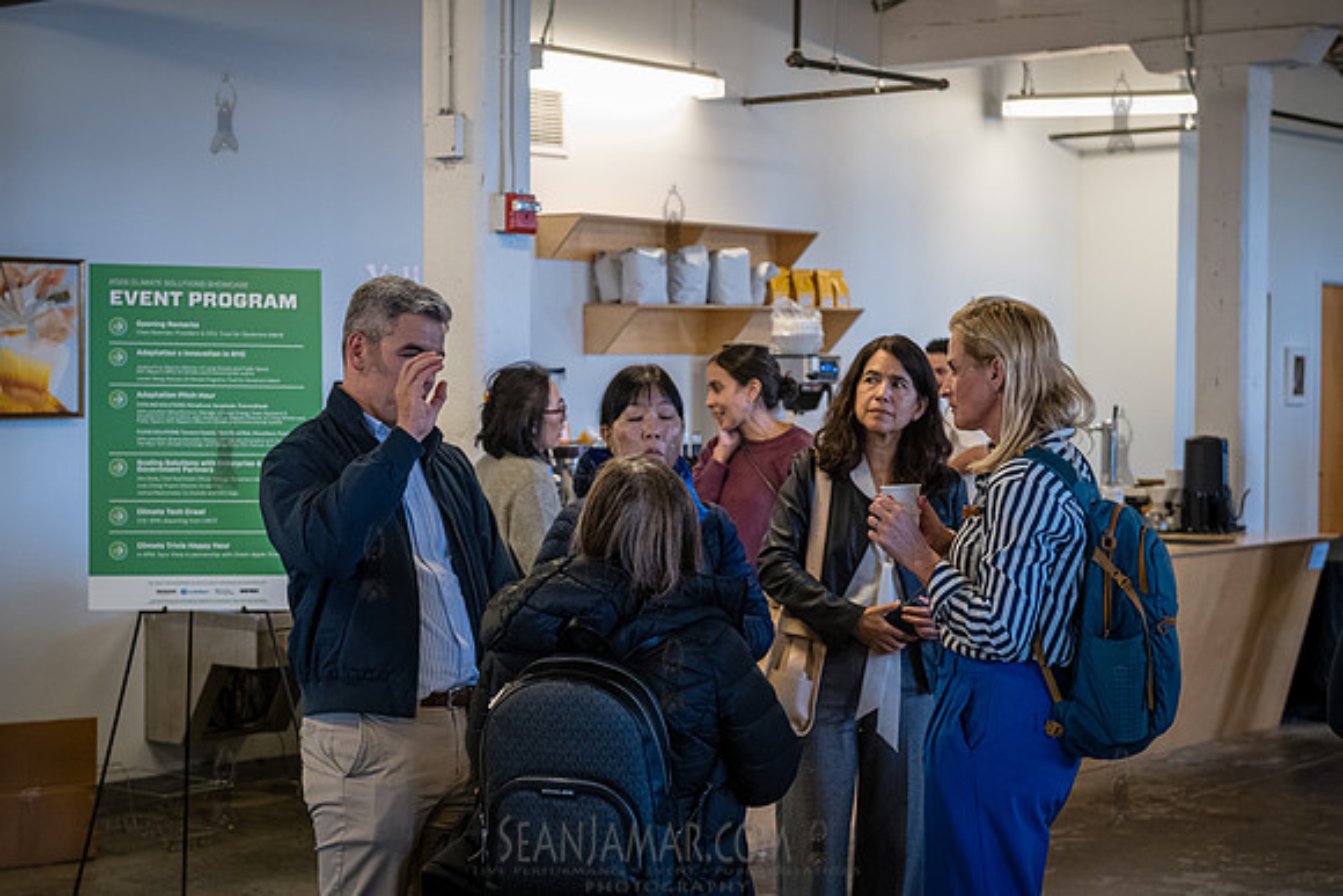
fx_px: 2520
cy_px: 491
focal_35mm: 68
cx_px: 660
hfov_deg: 29.8
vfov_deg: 20.2
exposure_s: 1/320
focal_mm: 55
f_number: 4.5
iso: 4000
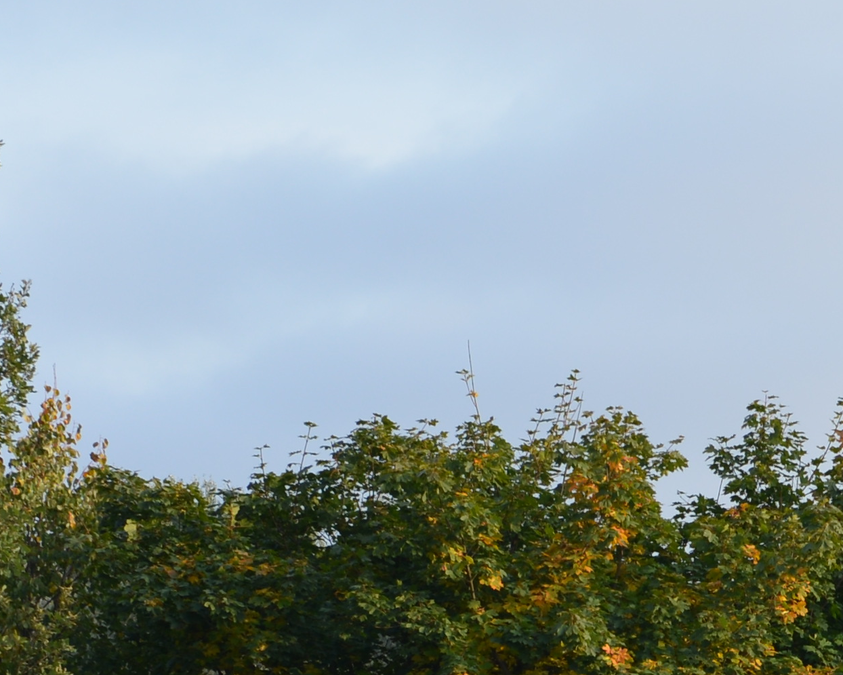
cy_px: 1088
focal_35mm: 218
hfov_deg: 8.8
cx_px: 989
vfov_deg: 7.0
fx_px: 5439
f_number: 6.3
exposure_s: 1/160
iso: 200
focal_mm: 48
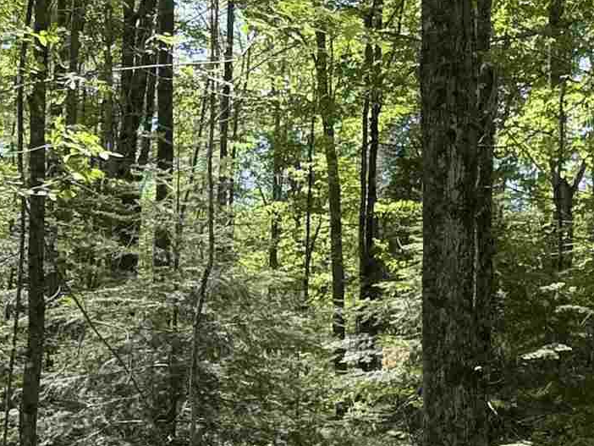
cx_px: 789
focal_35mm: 105
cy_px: 266
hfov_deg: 17.5
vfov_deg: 14.1
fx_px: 1802
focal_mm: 6.76
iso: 80
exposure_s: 1/671
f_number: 1.78
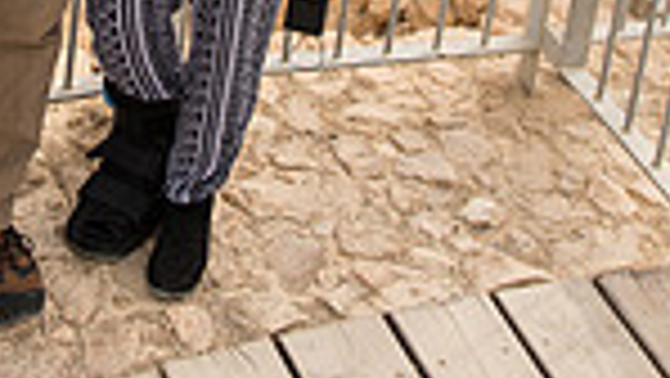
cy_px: -356
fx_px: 1458
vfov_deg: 13.0
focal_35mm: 82
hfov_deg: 25.6
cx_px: 175
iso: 200
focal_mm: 26
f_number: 2.8
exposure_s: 1/2500
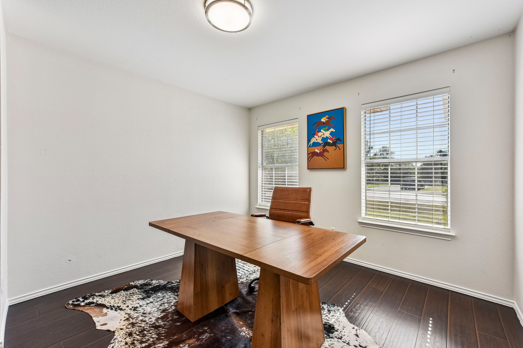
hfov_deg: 100.4
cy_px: 174
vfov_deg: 77.3
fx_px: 218
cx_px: 262
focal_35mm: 15
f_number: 8
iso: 100
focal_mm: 15
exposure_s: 1/25
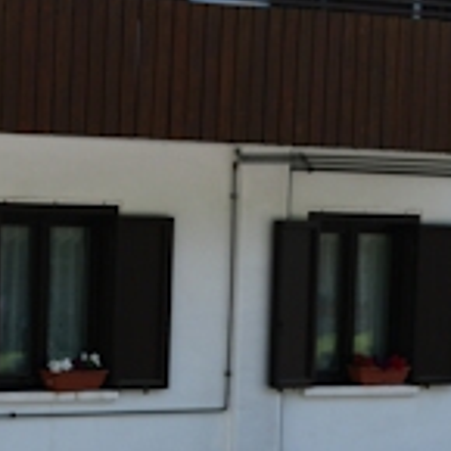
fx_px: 3936
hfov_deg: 6.5
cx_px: 423
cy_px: 795
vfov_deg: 6.4
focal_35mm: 267
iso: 125
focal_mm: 38
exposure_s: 1/250
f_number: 8
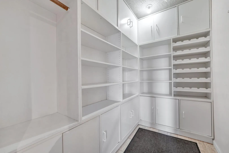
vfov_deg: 78.8
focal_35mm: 15
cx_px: 114
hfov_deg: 101.9
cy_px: 76
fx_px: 93
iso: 400
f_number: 8
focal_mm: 14.6
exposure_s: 1/3.33
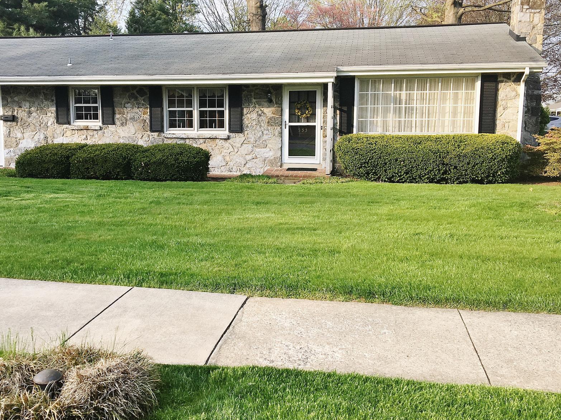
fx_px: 616
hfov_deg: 48.8
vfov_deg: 37.7
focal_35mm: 38
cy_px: 199
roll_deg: -0.9
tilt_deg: -5.9
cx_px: 241
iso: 25
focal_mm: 4.15
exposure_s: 1/541
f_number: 2.2
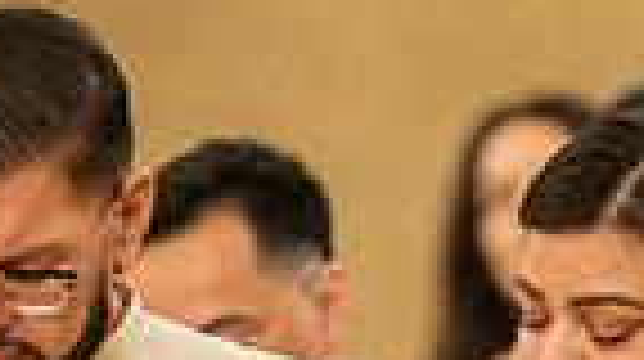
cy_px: 601
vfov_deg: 1.5
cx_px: 374
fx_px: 13797
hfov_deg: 2.7
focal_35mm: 809
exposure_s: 1/125
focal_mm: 190
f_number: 2.8
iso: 2000
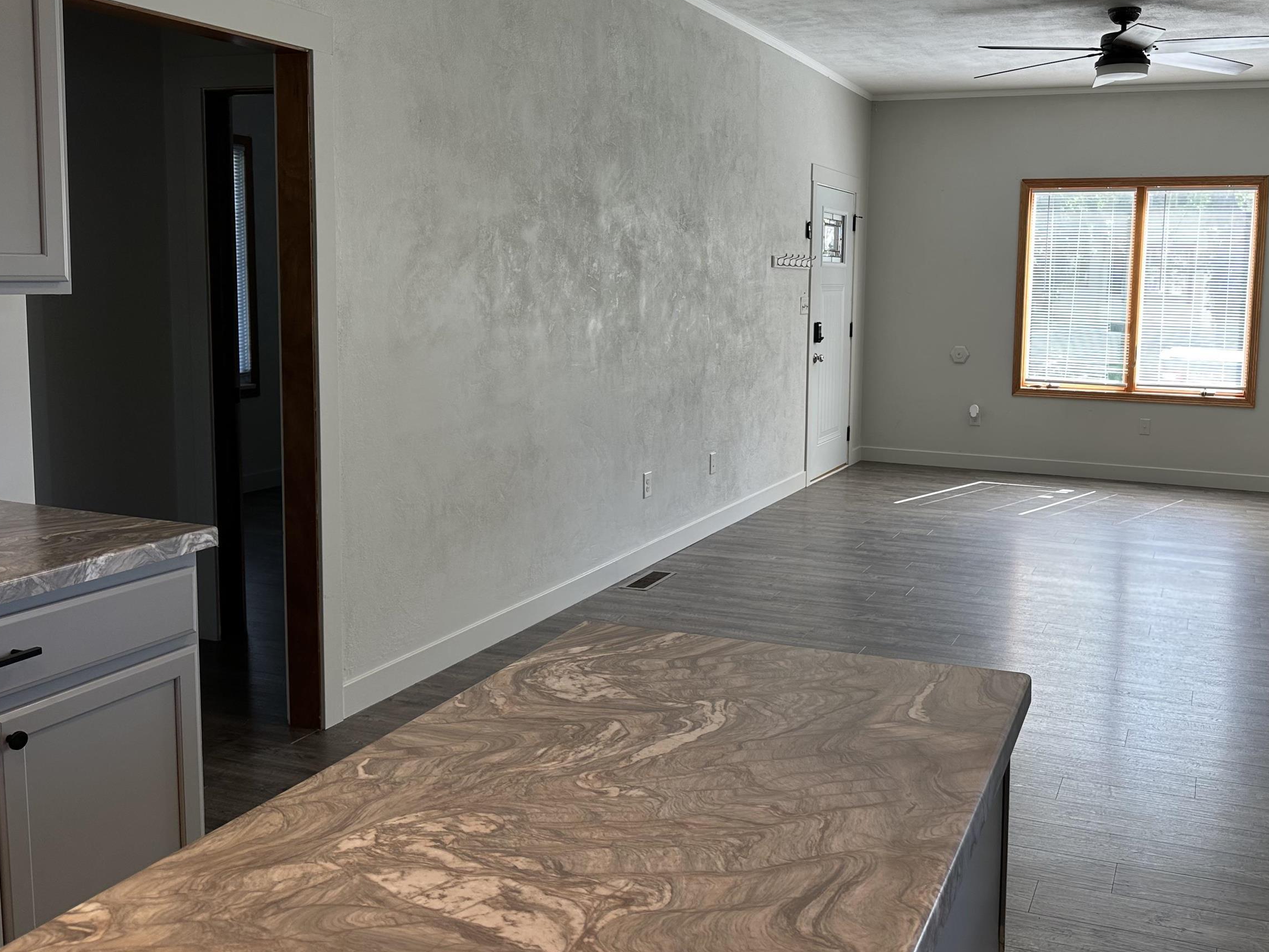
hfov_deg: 56.1
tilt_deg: -5.3
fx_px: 1173
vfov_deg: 44.0
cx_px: 804
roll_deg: -1.5
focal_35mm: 32
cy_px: 388
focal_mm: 6.86
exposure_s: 1/120
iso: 64
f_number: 1.78
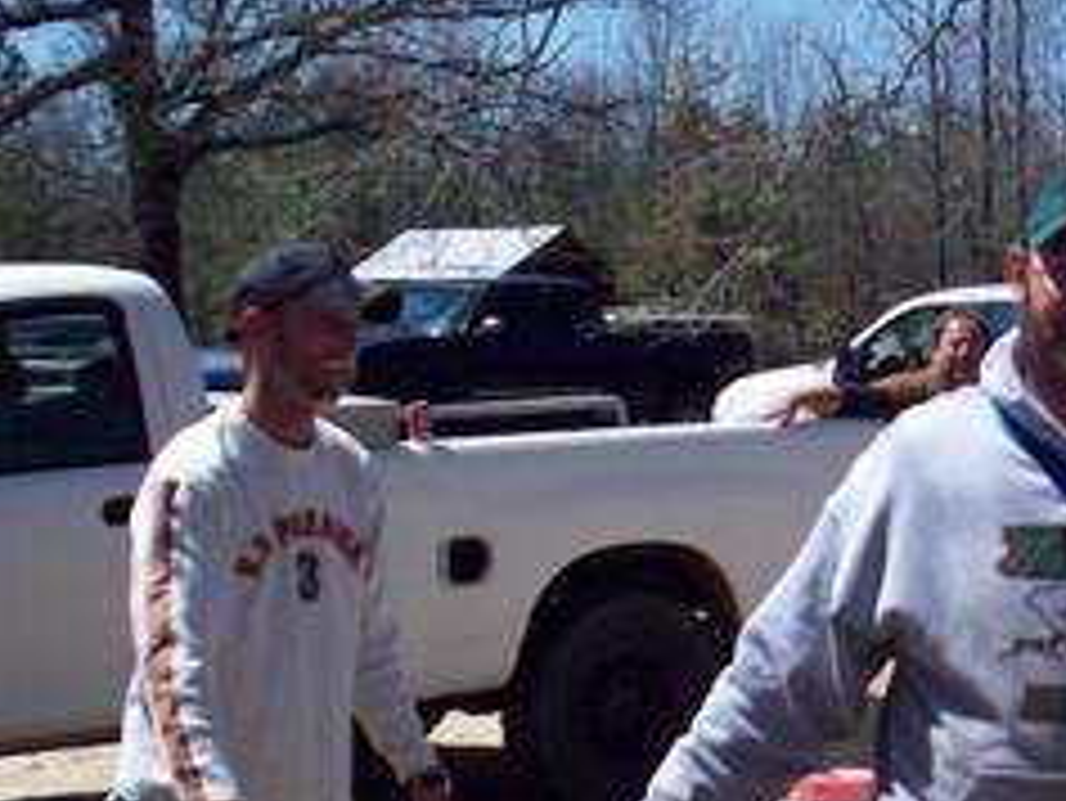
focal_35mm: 100
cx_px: 931
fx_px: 3081
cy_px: 670
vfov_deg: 14.7
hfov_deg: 19.3
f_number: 5.6
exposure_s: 1/436
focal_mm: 6.2
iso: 80
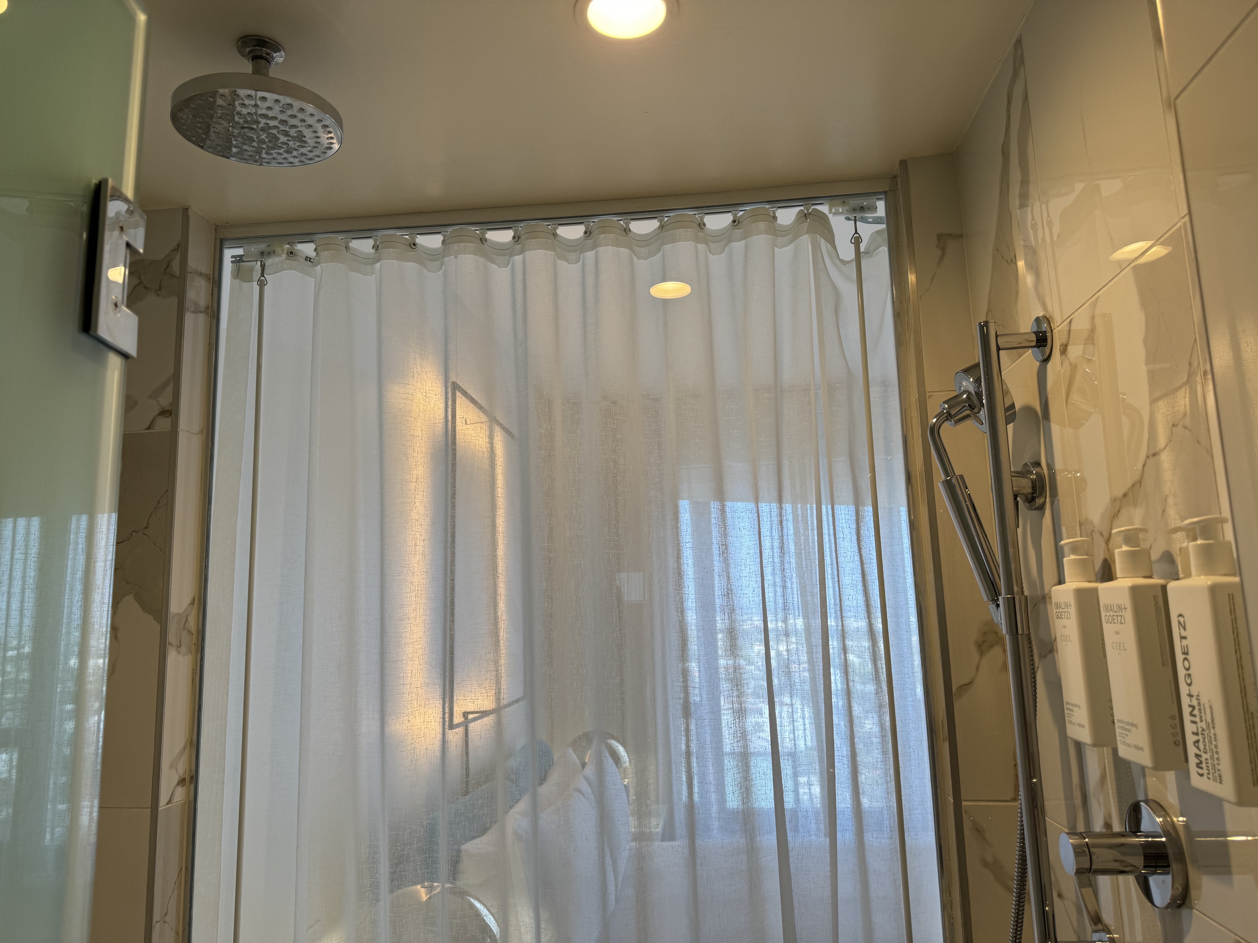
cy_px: 472
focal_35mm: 24
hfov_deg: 71.6
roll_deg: +1.9
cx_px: 629
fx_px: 872
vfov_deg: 56.8
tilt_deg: +8.9
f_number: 1.78
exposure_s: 1/120
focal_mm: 6.76
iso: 64
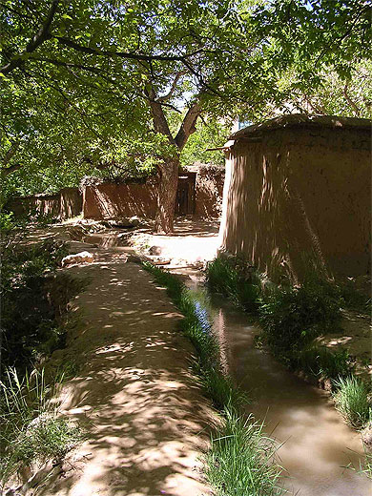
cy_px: 248
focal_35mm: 38
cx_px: 186
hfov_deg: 37.7
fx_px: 544
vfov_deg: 49.0
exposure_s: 1/237
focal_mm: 5.8
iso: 100
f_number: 2.8
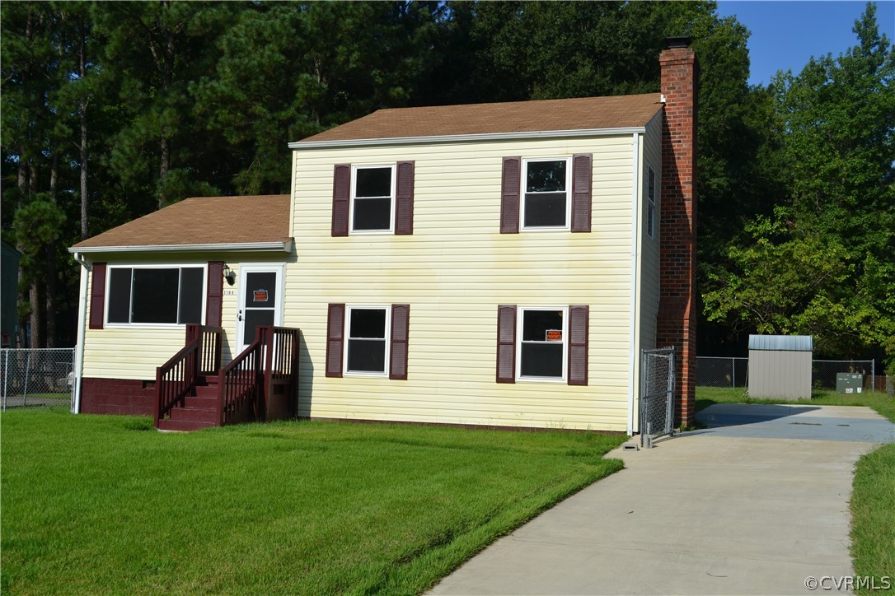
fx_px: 970
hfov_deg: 49.6
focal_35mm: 39
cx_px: 448
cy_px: 298
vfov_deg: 34.2
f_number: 9
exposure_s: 1/320
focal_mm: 26
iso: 100
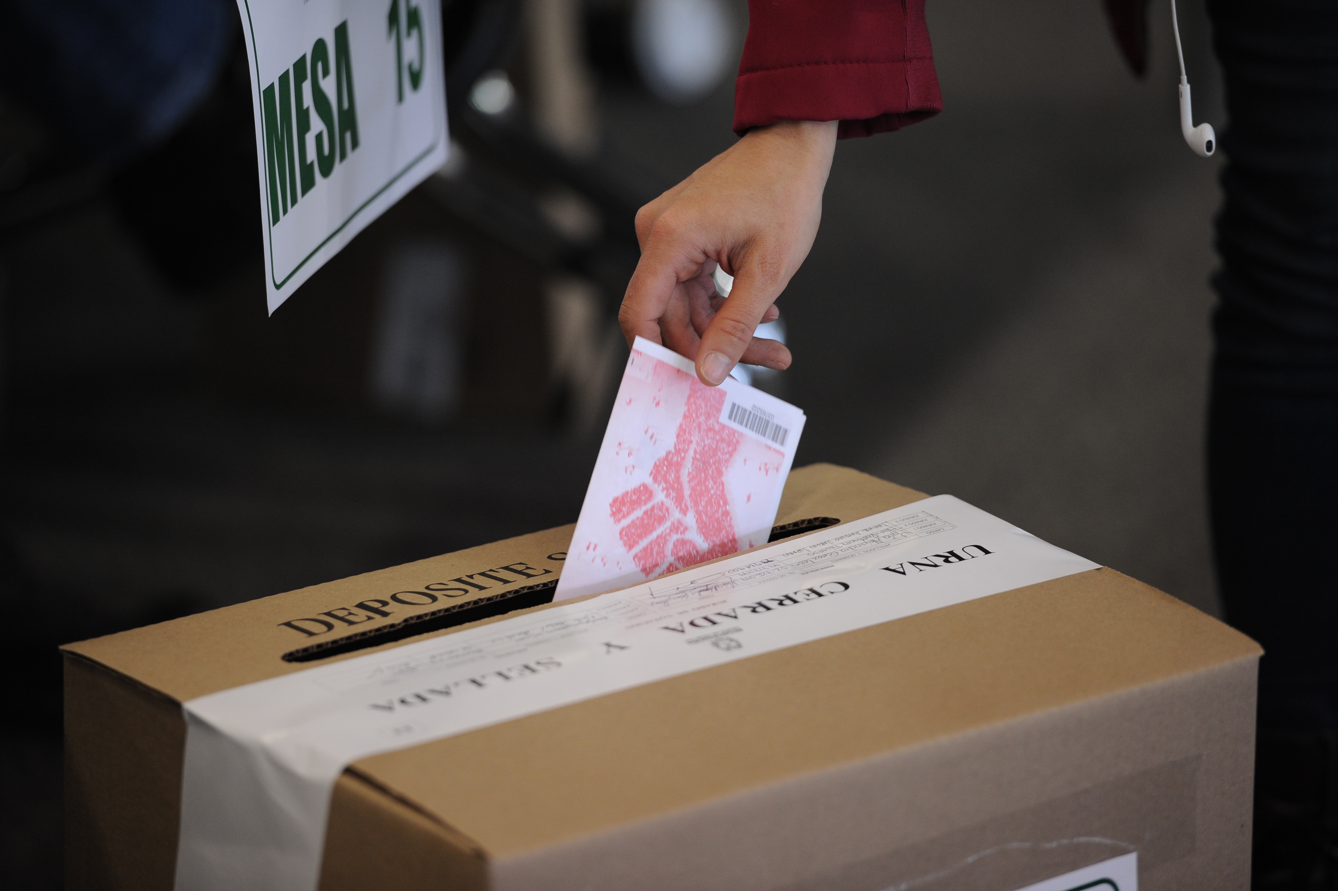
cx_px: 669
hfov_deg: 10.3
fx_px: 7428
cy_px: 446
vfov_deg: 6.9
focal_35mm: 200
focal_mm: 200
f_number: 2.8
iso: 1600
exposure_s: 1/320
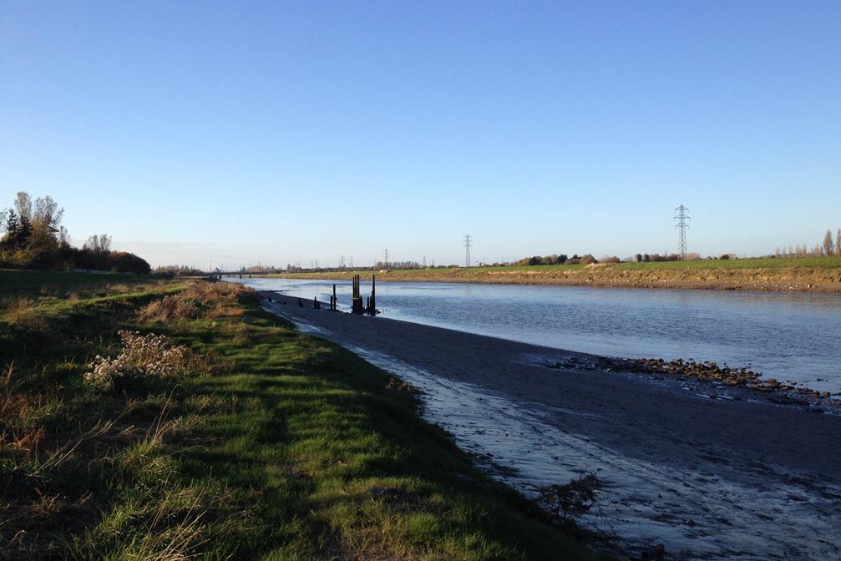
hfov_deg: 51.9
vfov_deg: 36.0
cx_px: 421
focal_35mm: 37
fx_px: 865
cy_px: 269
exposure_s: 1/836
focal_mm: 4.28
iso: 50
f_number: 2.4
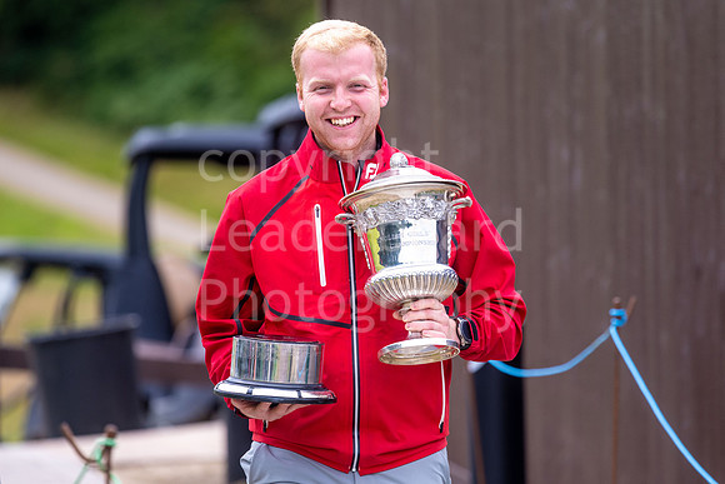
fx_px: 7858
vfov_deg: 3.5
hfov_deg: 5.3
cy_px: 241
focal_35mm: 390
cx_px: 372
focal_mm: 300
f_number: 5
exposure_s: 1/640
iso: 200
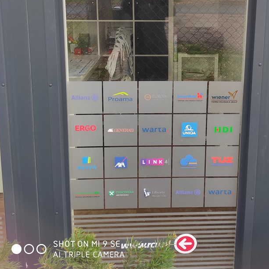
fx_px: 352
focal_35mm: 40
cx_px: 172
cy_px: 39
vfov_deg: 39.5
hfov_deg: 41.5
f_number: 1.75
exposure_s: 1/100
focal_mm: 4.77
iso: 520
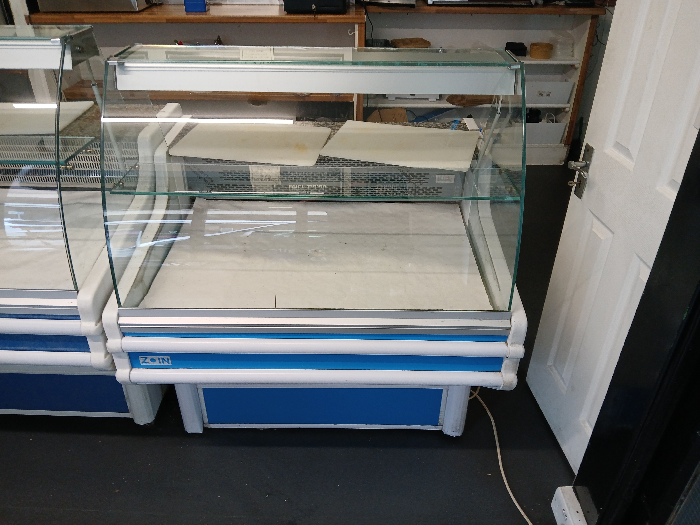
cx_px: 350
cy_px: 262
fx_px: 526
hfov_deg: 67.3
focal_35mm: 26
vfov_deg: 53.1
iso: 100
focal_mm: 3.98
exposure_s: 1/50
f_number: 1.8
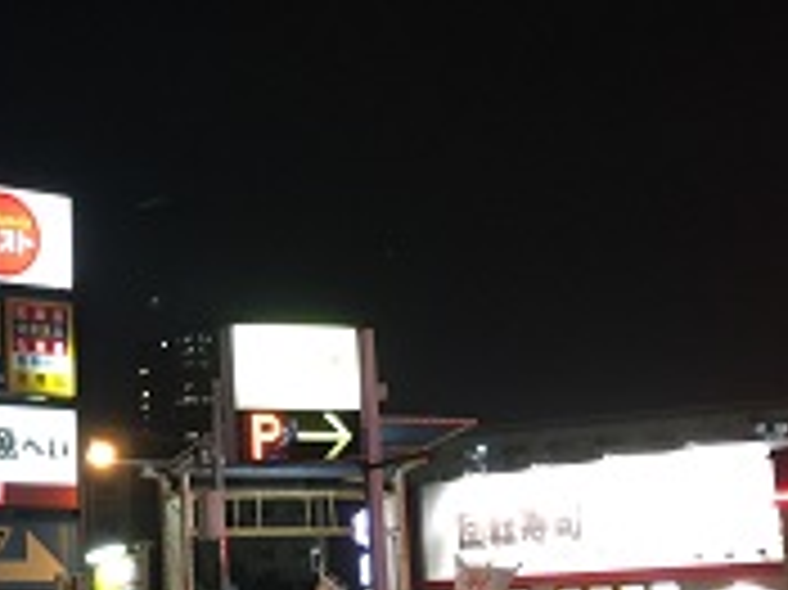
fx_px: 1524
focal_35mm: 67
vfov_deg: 21.9
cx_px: 131
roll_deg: +1.4
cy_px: 372
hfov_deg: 28.2
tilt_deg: +10.0
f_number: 2.2
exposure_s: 1/15
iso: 200
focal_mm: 4.15
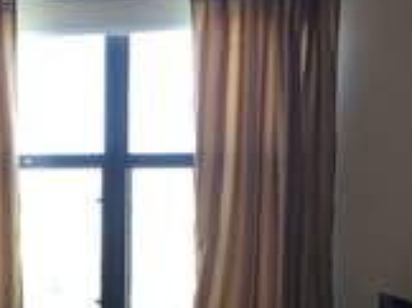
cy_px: 367
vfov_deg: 16.4
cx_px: 84
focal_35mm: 86
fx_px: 1022
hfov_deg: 22.5
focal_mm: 4.15
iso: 32
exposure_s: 1/30
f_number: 2.2
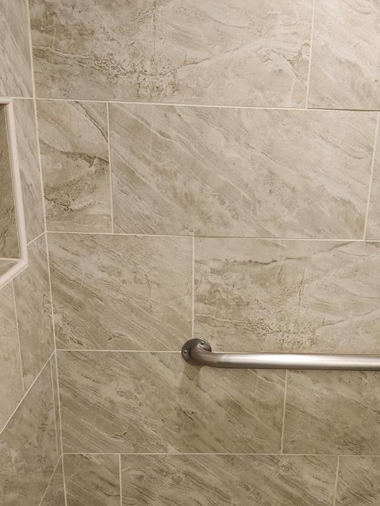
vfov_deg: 48.4
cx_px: 227
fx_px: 556
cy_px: 323
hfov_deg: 37.6
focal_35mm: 38
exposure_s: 1/120
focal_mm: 5.54
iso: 160
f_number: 1.8
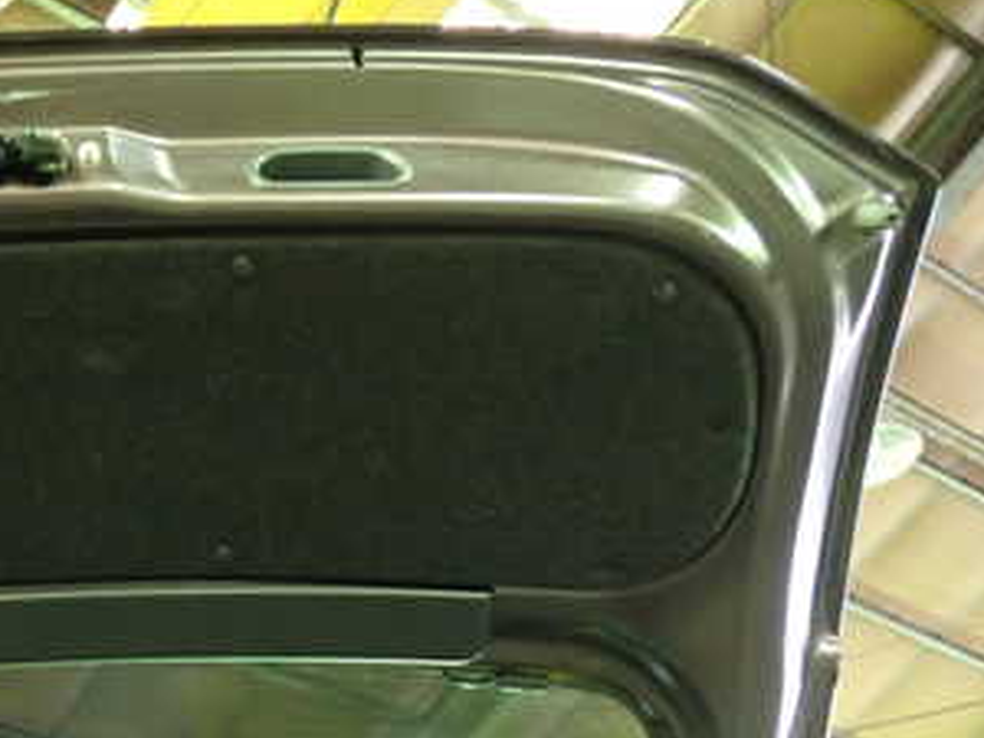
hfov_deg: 30.1
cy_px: 587
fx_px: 1706
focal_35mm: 60
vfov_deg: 24.1
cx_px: 10
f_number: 2.3
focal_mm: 5.4
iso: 1000
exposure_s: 1/8
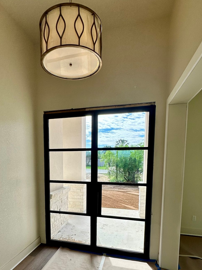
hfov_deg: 60.7
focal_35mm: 22
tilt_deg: -4.8
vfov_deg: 74.4
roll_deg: +0.8
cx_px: 83
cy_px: 177
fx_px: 171
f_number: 2.2
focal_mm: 2.22
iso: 40
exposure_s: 1/654
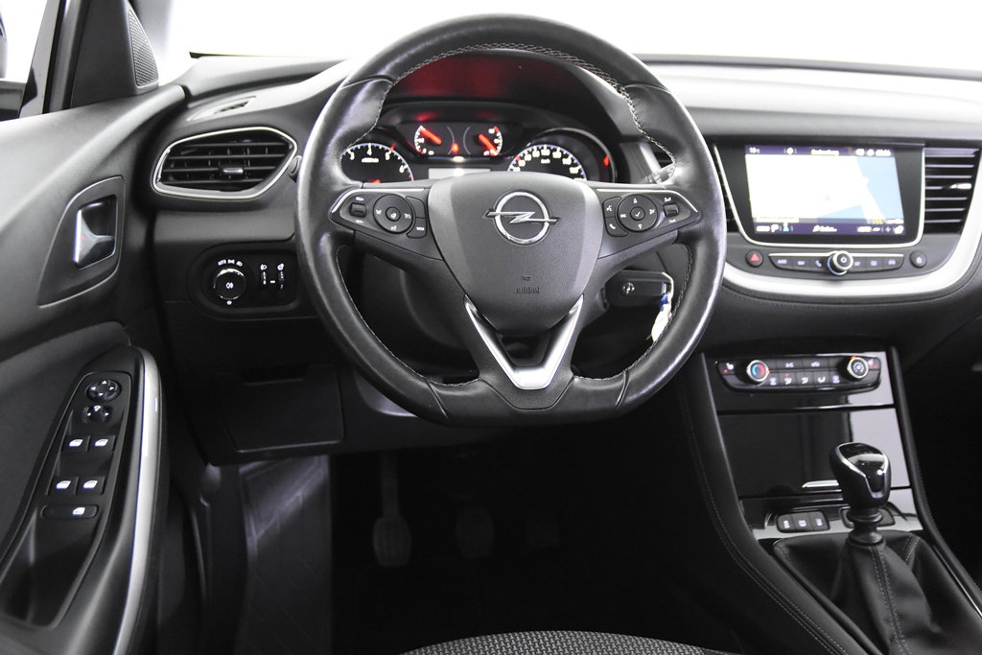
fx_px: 982
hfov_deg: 53.1
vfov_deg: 36.9
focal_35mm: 36
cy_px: 328
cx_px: 491
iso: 6400
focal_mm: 24
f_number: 3
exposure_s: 1/40
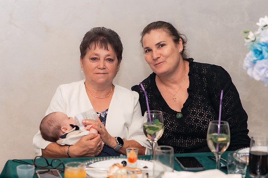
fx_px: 664
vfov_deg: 15.3
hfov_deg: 22.8
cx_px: 101
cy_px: 68
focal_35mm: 89
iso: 2000
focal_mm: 70
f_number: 3.5
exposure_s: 1/250
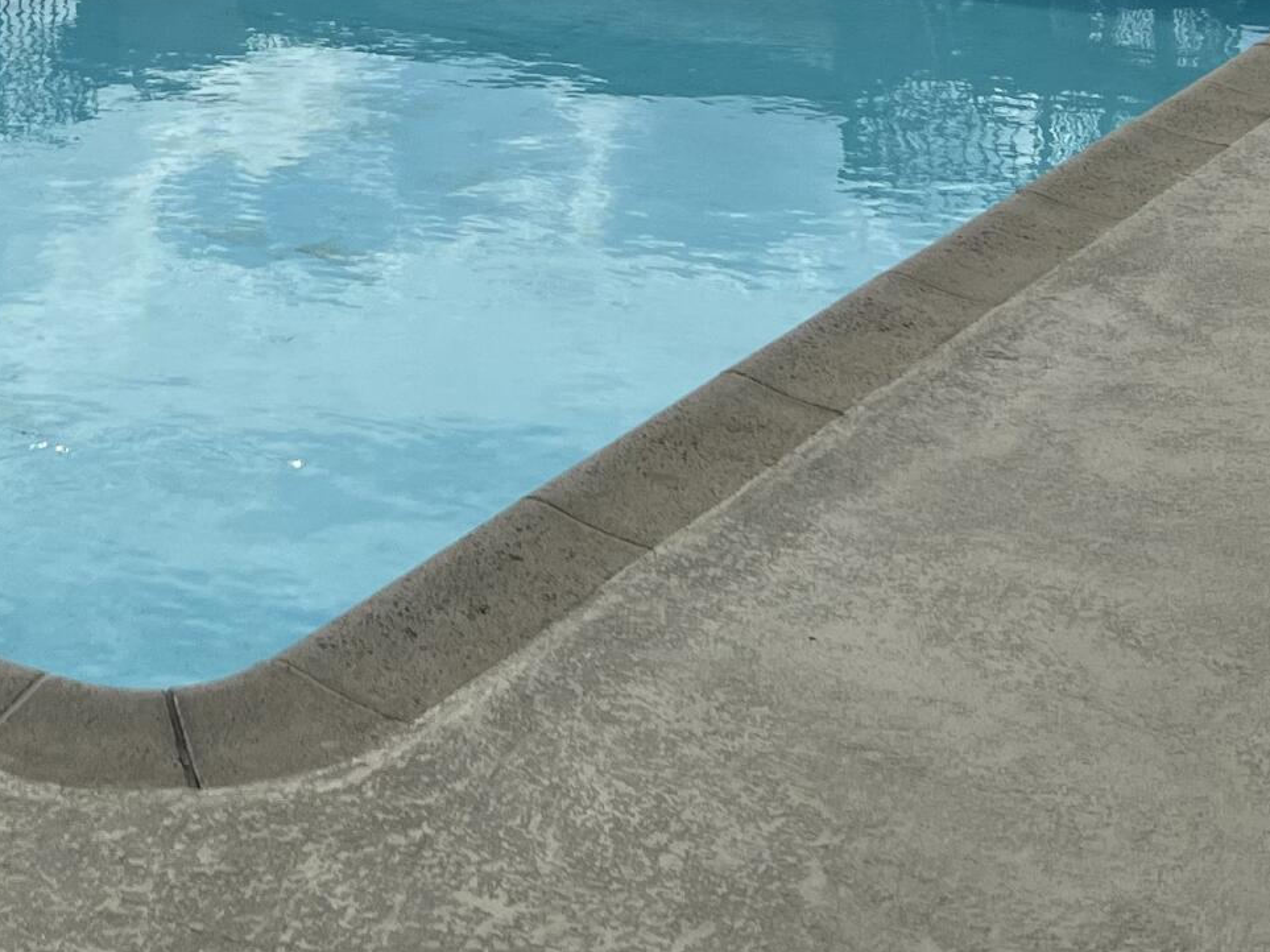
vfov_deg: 16.7
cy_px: -431
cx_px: 29
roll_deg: +2.2
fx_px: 2971
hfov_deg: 23.2
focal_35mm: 81
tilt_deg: -2.9
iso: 50
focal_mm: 5.7
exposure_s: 1/12658
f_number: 1.5
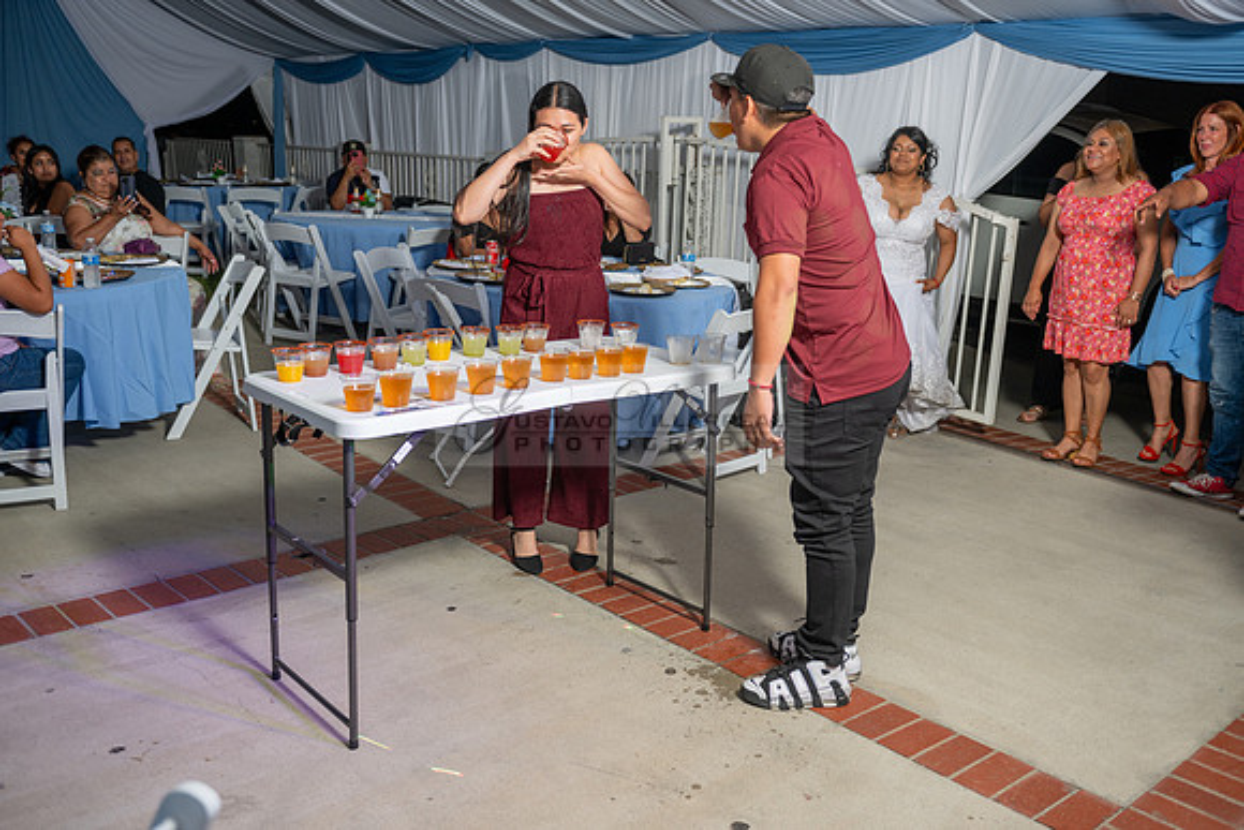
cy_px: 415
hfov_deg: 55.8
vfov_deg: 38.9
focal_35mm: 34
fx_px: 1175
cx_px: 622
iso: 250
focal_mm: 34
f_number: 3.5
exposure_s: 1/125
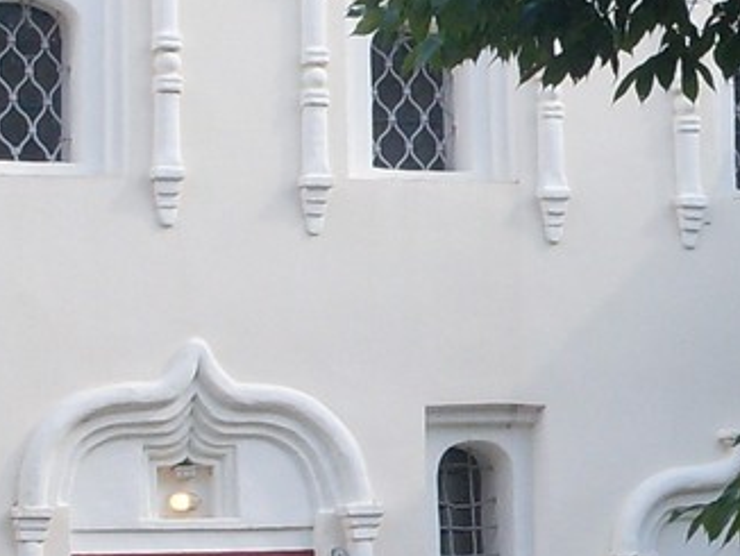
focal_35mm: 167
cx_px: 832
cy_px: 371
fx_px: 3573
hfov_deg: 11.6
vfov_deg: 8.9
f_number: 2.8
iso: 80
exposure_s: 1/350
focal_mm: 6.3
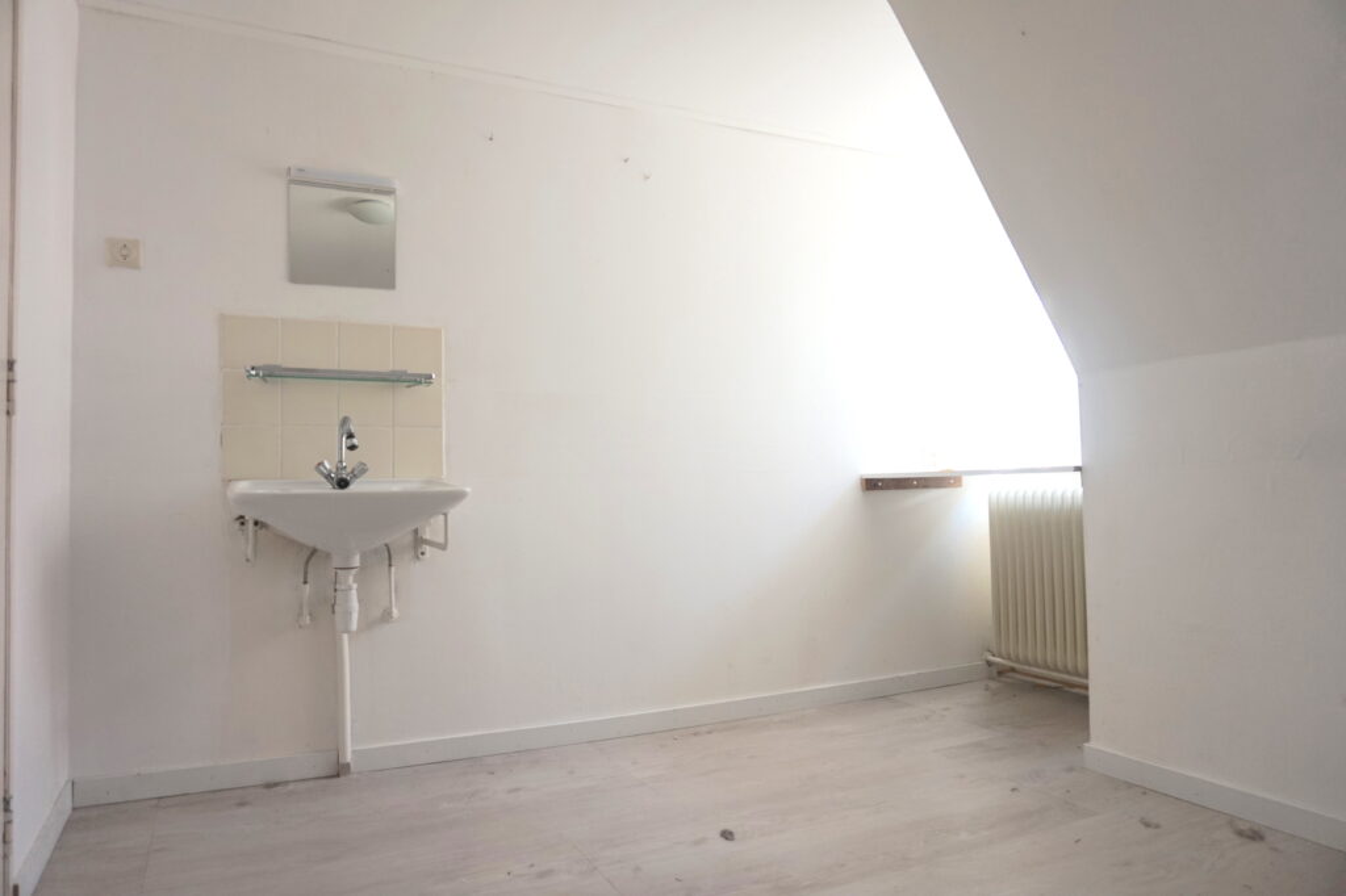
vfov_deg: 53.1
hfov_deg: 73.8
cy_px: 448
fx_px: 897
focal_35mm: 24
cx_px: 673
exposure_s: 1/160
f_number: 4
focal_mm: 16
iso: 125
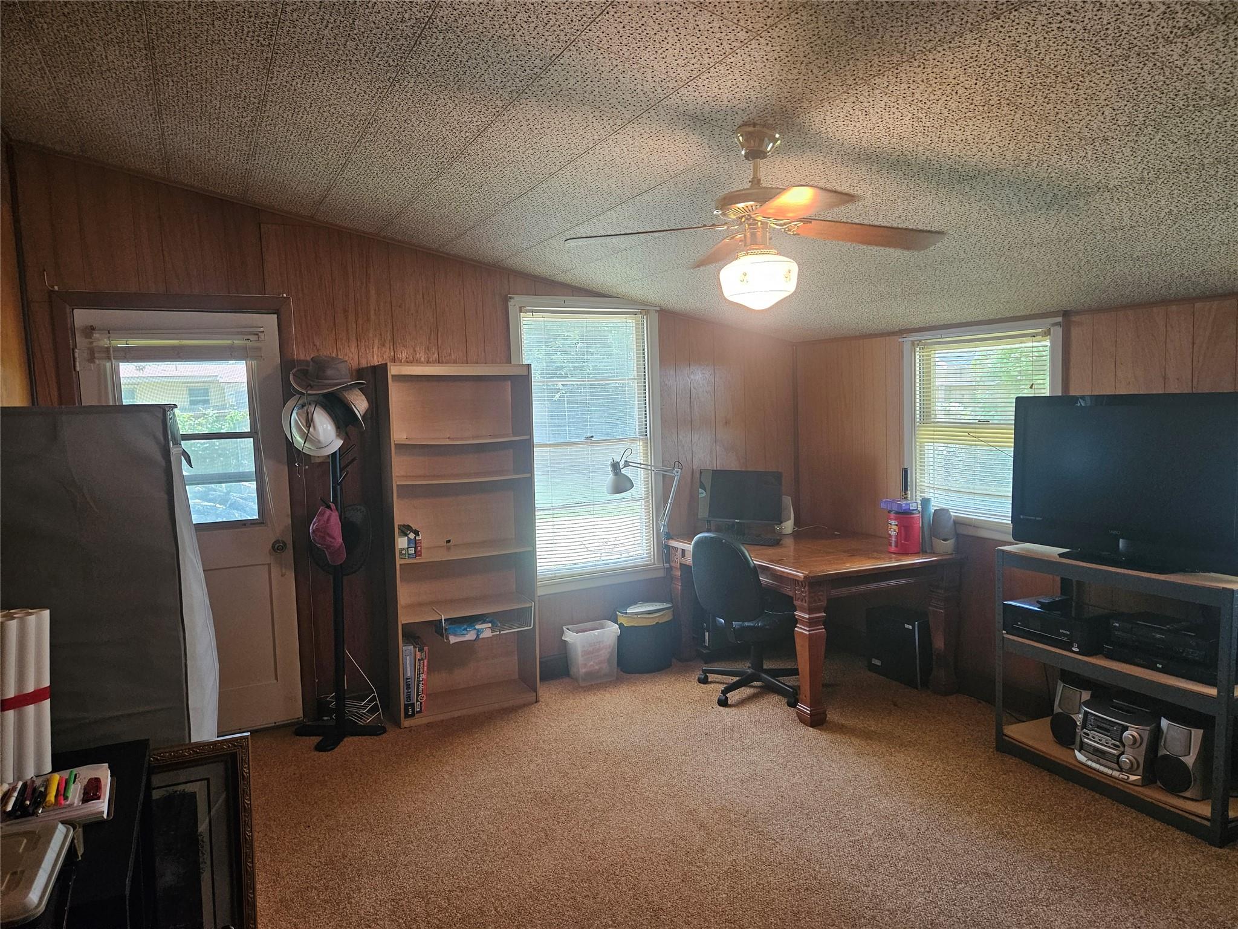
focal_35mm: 23
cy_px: 464
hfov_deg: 73.9
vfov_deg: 58.9
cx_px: 619
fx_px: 823
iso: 400
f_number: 1.8
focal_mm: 5.4
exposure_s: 1/120
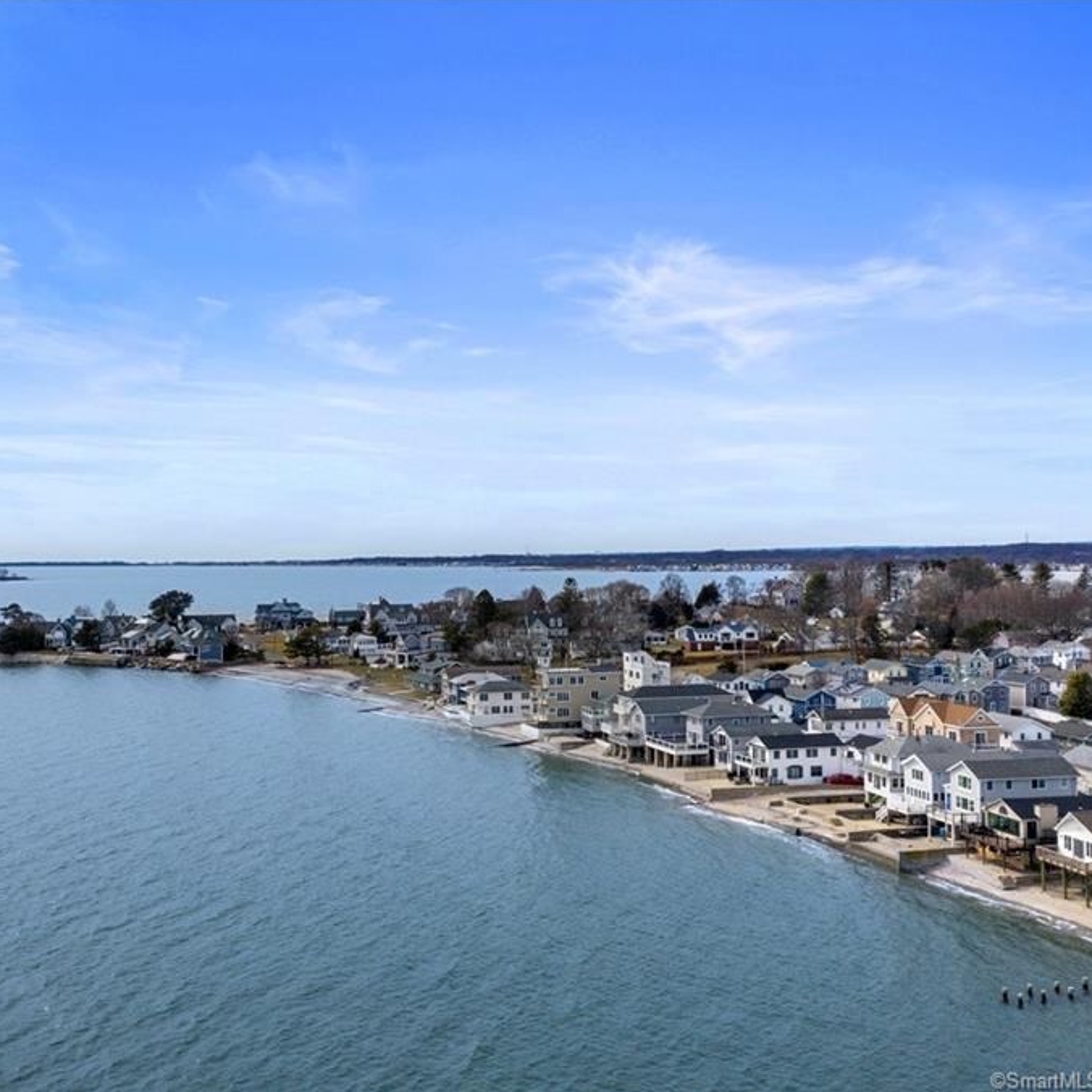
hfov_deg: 45.5
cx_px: 383
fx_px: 1285
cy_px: 545
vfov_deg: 46.0
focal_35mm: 36
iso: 100
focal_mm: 10.26
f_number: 6.3
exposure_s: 1/400
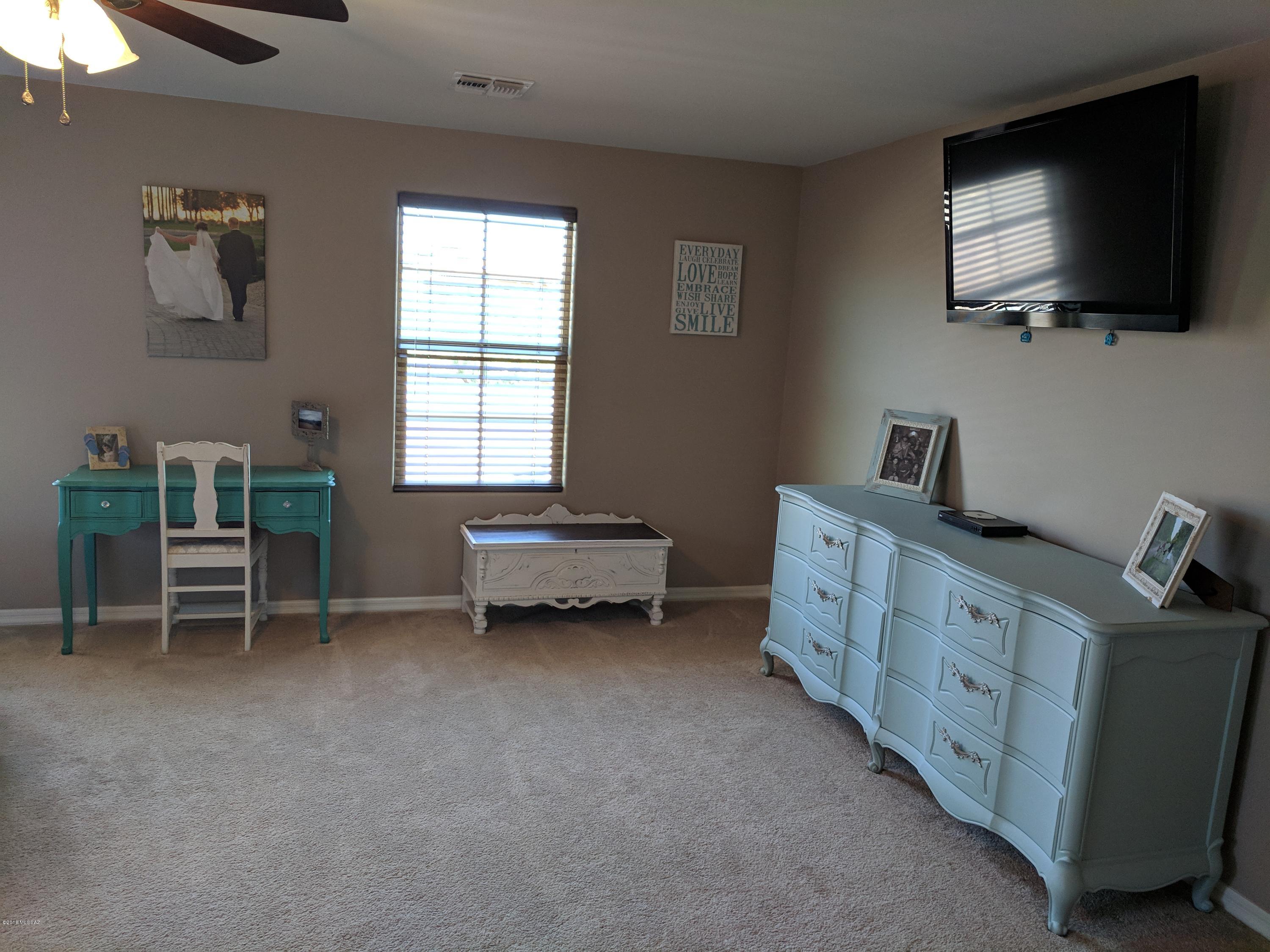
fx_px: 954
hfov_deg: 67.3
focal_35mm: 26
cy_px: 476
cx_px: 635
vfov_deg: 53.1
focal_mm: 4.67
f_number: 2
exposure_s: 1/120
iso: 223
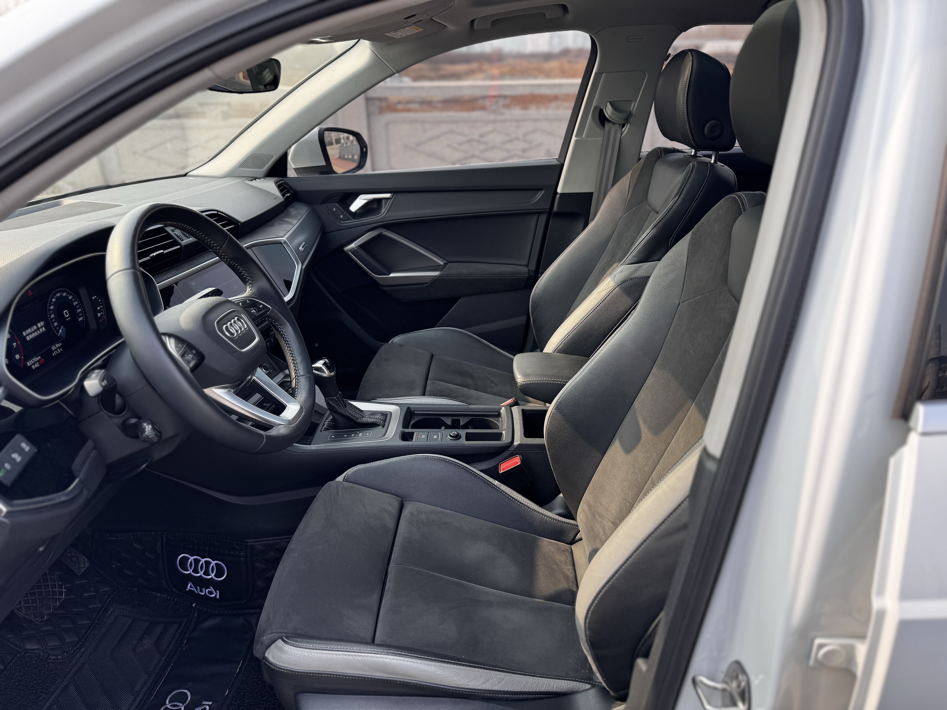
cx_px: 474
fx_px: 657
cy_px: 355
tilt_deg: -24.1
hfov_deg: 71.6
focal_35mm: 24
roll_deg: +1.8
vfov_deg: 56.8
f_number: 1.78
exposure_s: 1/633
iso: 80
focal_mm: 6.76
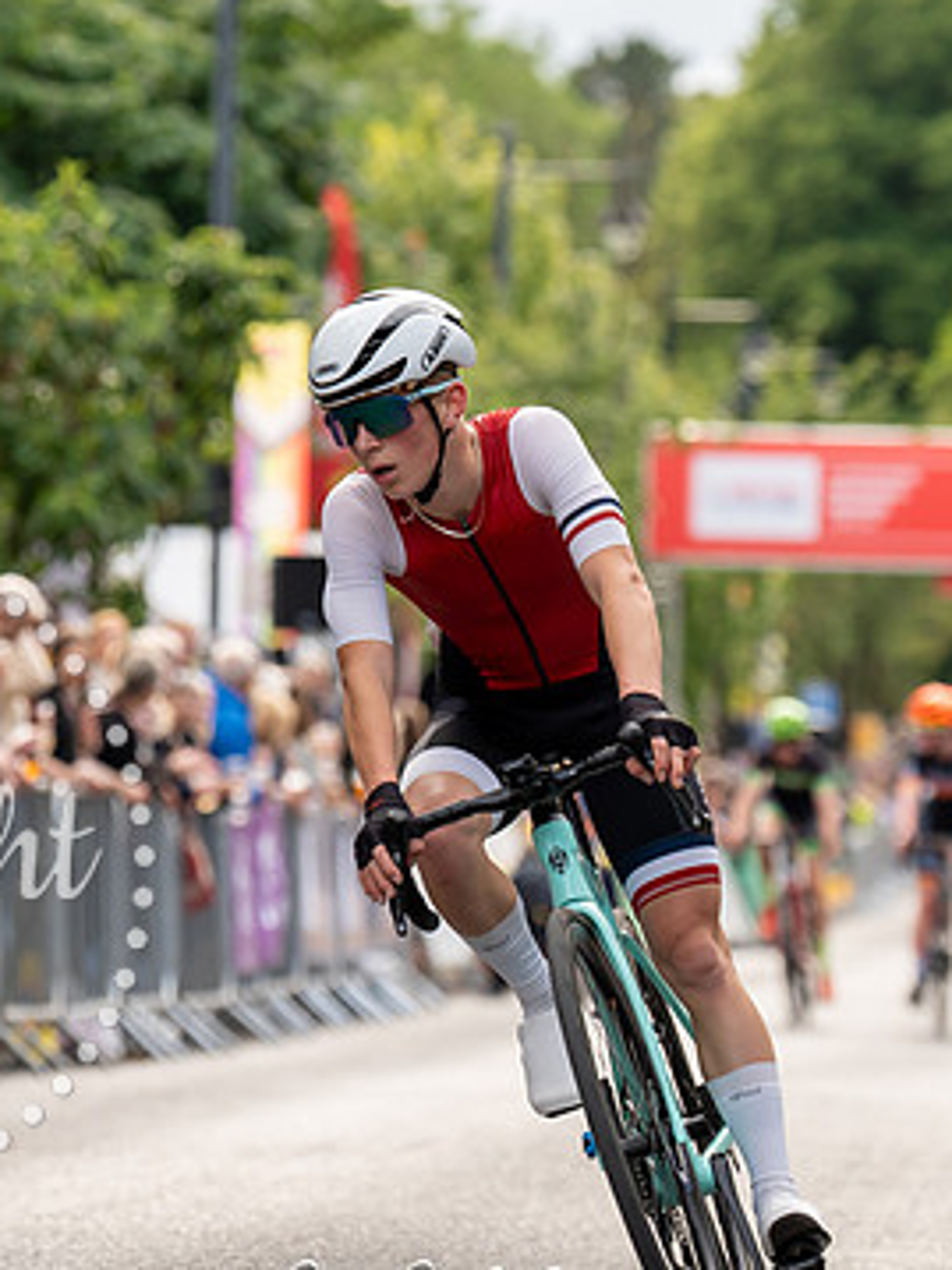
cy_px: 406
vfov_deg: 7.0
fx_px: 10383
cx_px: 441
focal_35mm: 283
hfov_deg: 5.2
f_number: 3.2
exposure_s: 1/1000
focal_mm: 128
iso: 400
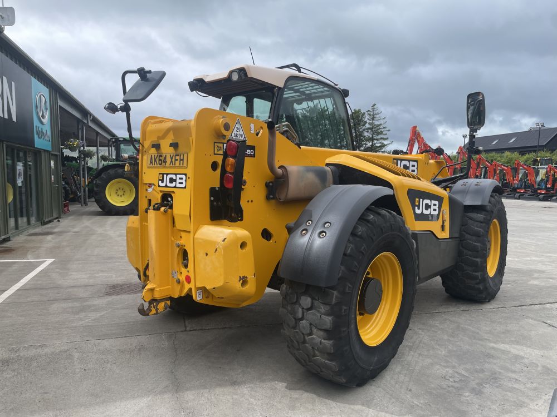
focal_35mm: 26
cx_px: 278
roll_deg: +3.0
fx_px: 418
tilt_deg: -1.5
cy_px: 208
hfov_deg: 67.3
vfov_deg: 53.1
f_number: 1.6
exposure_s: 1/1916
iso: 32
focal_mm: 4.2
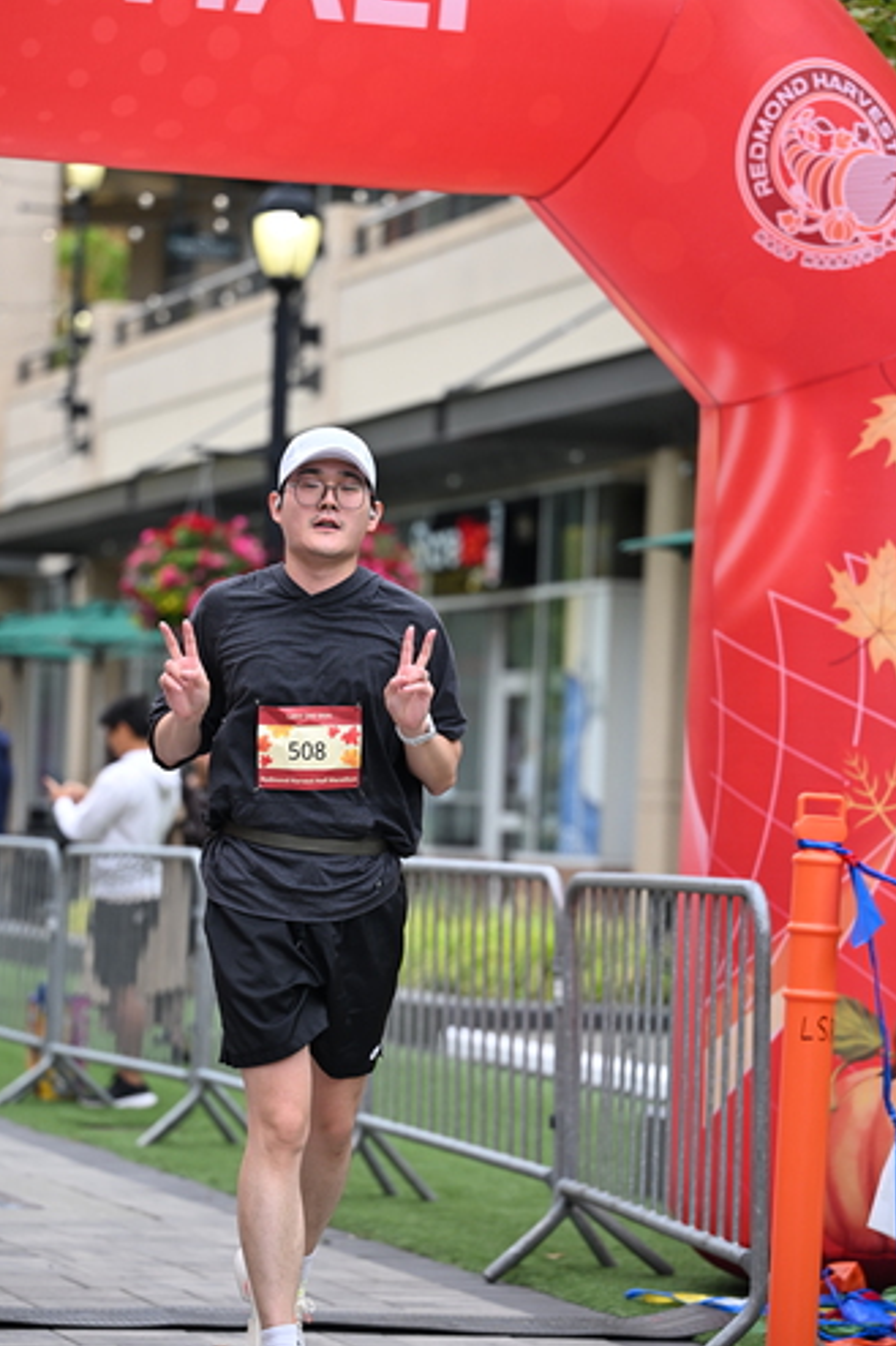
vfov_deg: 17.5
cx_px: 426
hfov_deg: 11.7
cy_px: 681
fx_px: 4371
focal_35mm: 117
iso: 640
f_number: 2.8
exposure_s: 1/2000
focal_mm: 105
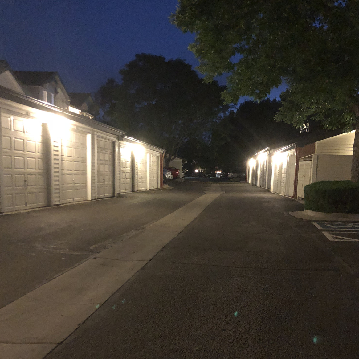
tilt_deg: -8.2
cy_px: 240
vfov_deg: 47.6
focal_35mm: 34
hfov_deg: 48.4
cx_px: 182
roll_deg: -0.8
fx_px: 399
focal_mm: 3.99
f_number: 1.8
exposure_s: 1/4
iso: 800
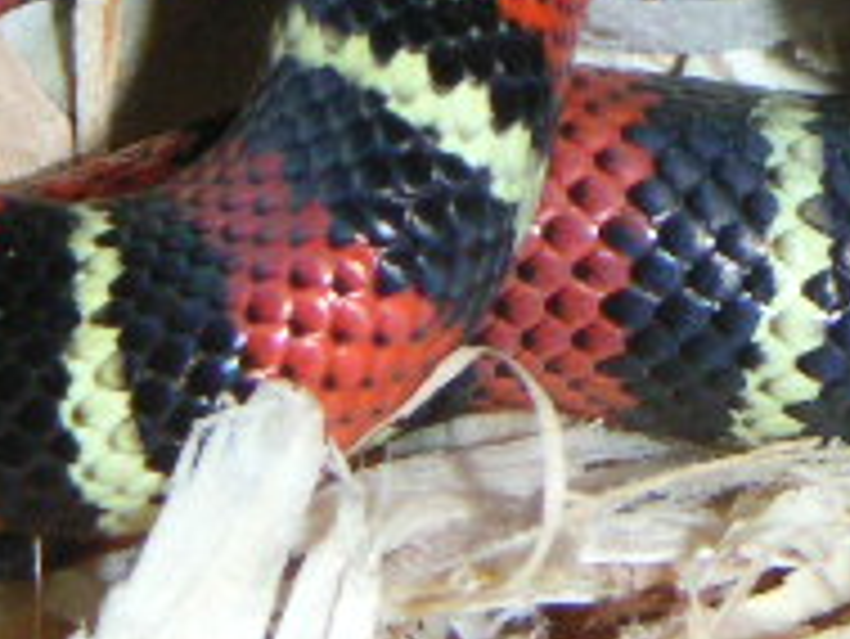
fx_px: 6904
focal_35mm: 281
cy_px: -104
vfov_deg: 5.3
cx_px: 535
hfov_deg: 7.0
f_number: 8
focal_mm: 10.8
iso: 200
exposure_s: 1/90
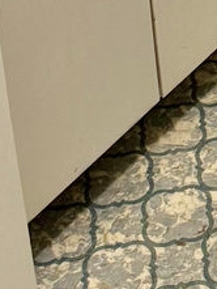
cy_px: -479
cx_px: 401
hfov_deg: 8.5
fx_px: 1395
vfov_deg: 9.9
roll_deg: +1.4
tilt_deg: -22.0
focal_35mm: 167
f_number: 1.78
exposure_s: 1/60
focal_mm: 6.76
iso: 100
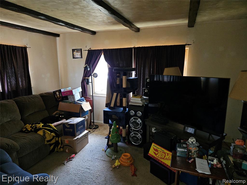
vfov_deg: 58.9
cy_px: 92
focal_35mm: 23
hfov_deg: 73.9
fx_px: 164
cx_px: 124
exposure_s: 1/20
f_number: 1.8
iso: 125
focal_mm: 5.4
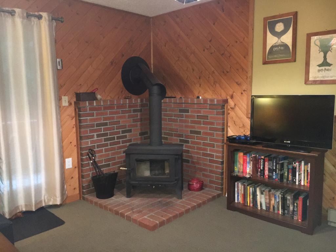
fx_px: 281
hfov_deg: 61.7
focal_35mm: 29
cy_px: 126
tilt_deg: -6.2
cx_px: 168
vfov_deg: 48.2
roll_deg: +1.3
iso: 250
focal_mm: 4.15
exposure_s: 1/16
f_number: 2.2
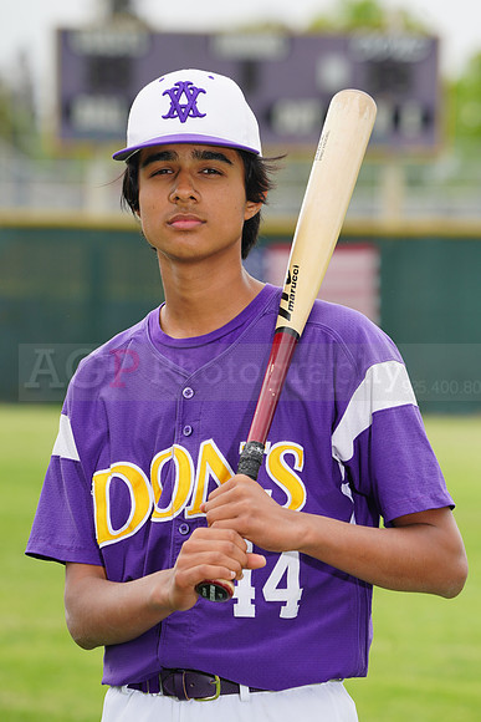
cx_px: 240
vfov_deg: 7.5
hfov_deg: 5.0
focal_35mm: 276
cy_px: 361
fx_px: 5528
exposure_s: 1/250
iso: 200
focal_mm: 276
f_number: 9
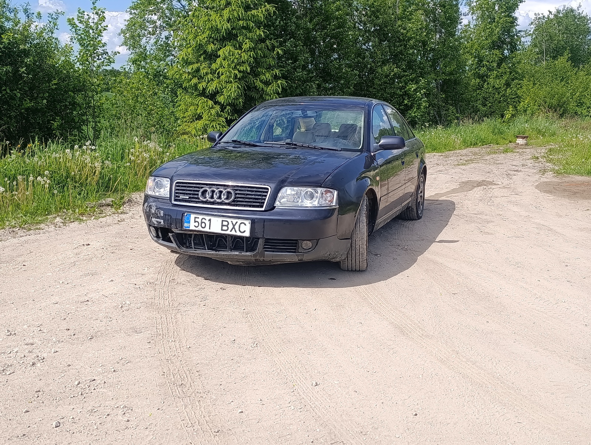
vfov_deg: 40.8
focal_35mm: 35
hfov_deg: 52.6
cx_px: 296
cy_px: 222
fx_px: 598
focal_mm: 6.11
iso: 50
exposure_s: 1/637
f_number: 1.65
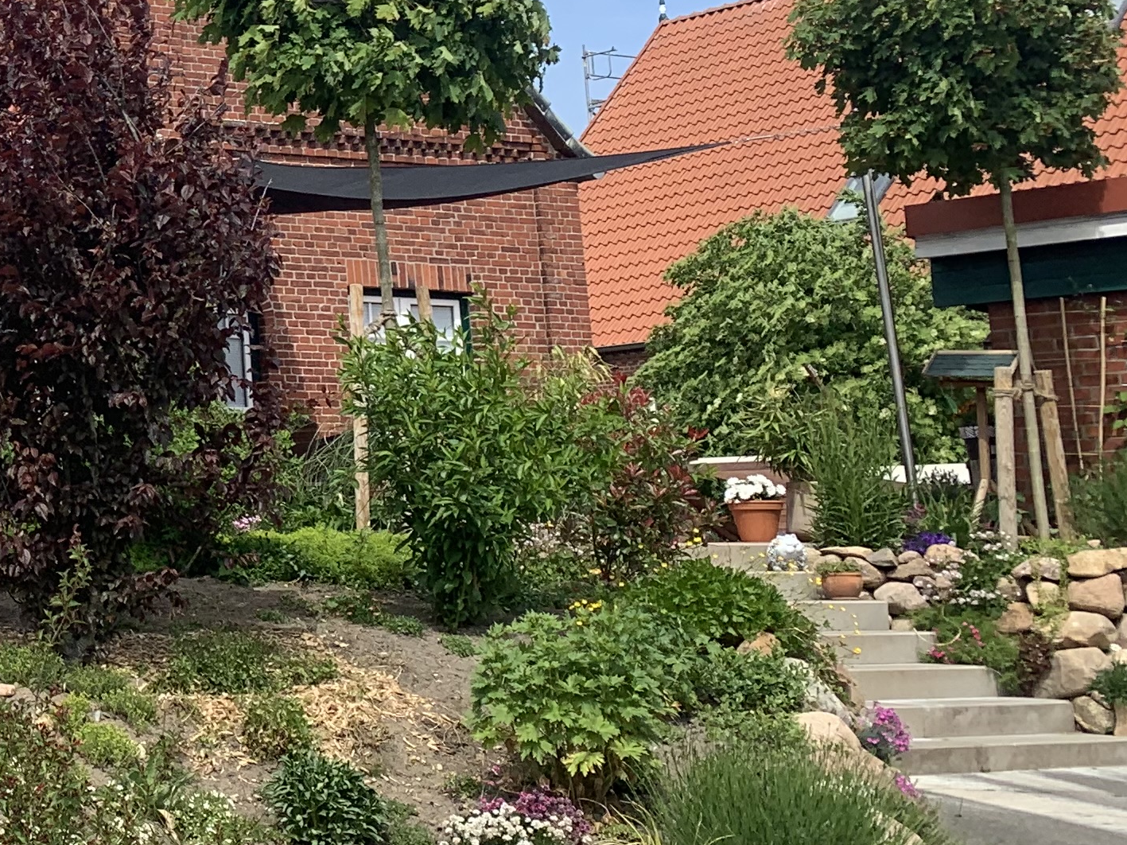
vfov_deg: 19.6
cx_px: -424
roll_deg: +2.1
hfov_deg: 22.8
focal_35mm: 74
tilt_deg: +9.3
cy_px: 123
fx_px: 2409
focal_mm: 4.25
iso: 25
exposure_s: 1/2309
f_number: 1.8
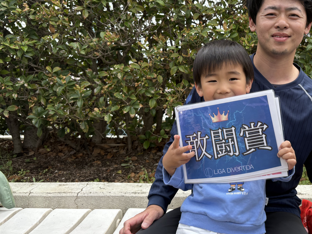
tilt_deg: +0.9
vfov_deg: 35.5
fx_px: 361
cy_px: 74
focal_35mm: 40
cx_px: 227
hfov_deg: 45.5
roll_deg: +0.6
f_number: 1.6
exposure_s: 1/1135
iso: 50
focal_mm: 5.96
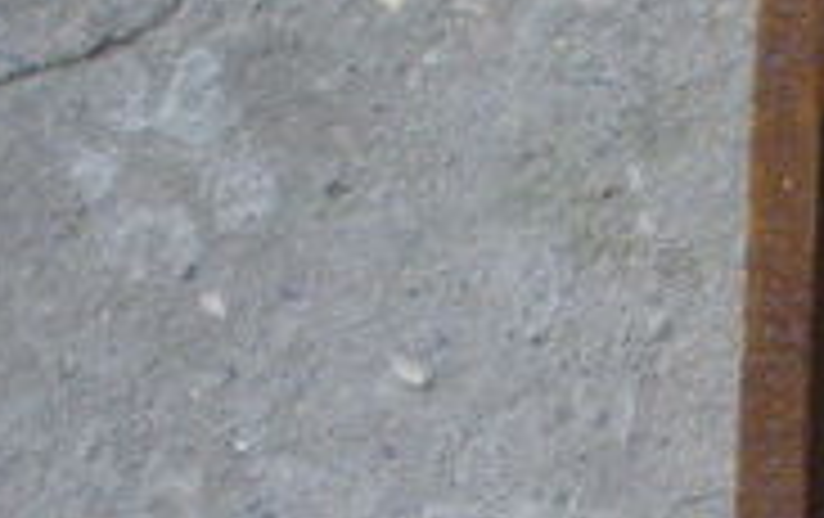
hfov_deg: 9.1
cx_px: 1936
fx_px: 4678
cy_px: -275
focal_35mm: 208
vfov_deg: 6.3
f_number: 3.5
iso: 200
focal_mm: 6.3
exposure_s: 1/50
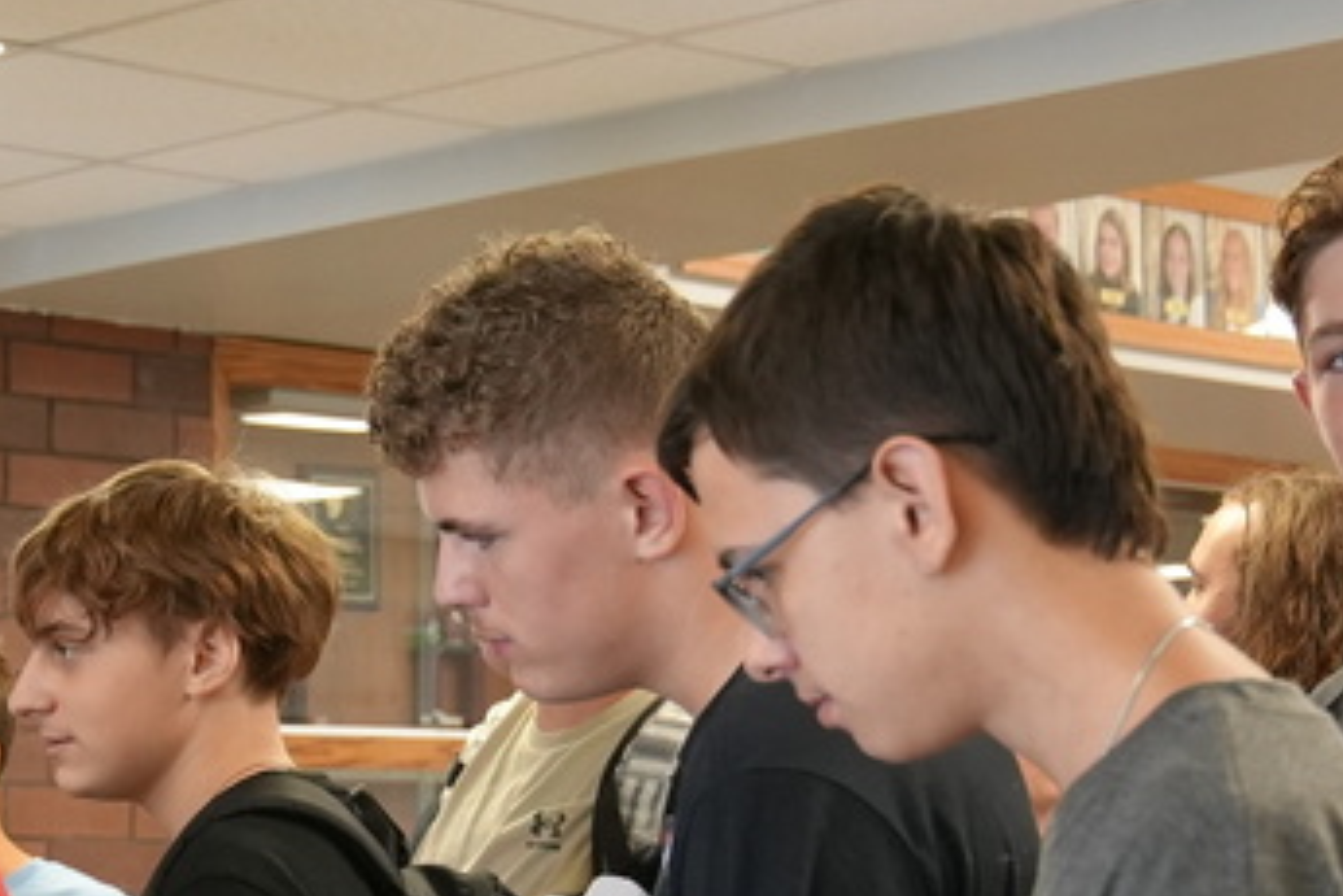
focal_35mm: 101
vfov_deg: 13.4
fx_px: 3768
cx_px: 323
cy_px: 877
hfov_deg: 20.0
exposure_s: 1/160
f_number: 4
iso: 4000
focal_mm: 34
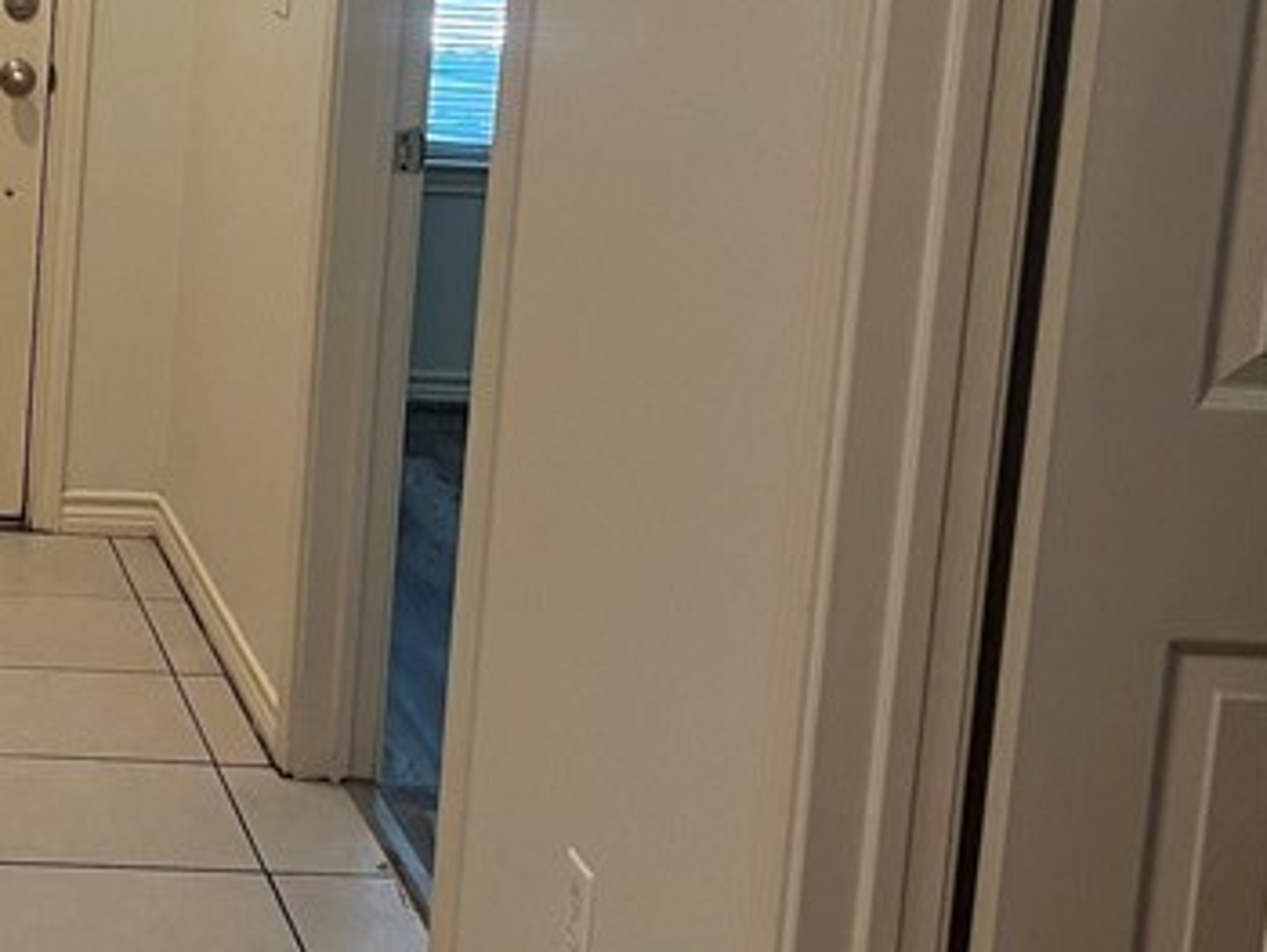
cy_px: 148
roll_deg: -0.6
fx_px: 2784
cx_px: -116
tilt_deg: -5.9
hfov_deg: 24.0
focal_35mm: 76
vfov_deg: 19.2
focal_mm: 5.7
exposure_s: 1/60
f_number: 1.5
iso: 125
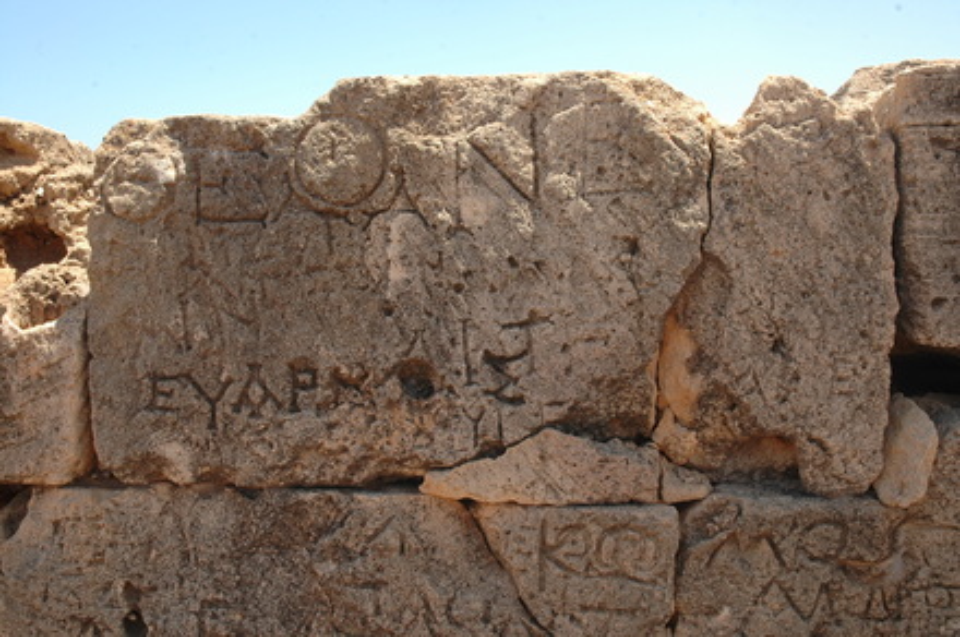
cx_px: 480
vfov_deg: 35.4
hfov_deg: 51.3
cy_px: 318
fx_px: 999
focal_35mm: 38
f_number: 13
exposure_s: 1/80
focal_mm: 25
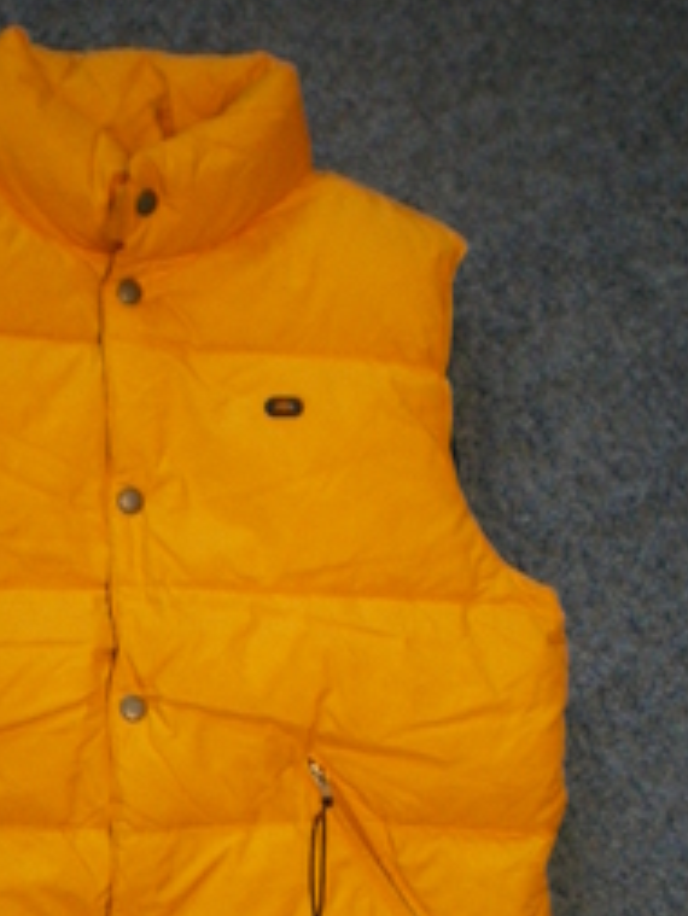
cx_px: 148
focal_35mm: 64
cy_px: 706
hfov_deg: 22.7
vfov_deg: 29.7
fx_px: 1695
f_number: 3.1
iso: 500
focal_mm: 6.3
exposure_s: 1/50
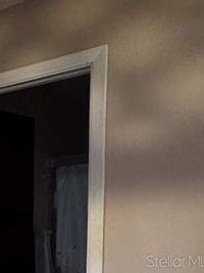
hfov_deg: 16.0
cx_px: -241
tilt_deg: -3.0
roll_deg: +0.7
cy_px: 261
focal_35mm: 63
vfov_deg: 29.1
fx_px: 495
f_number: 2.2
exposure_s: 1/60
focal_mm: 2.22
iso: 500
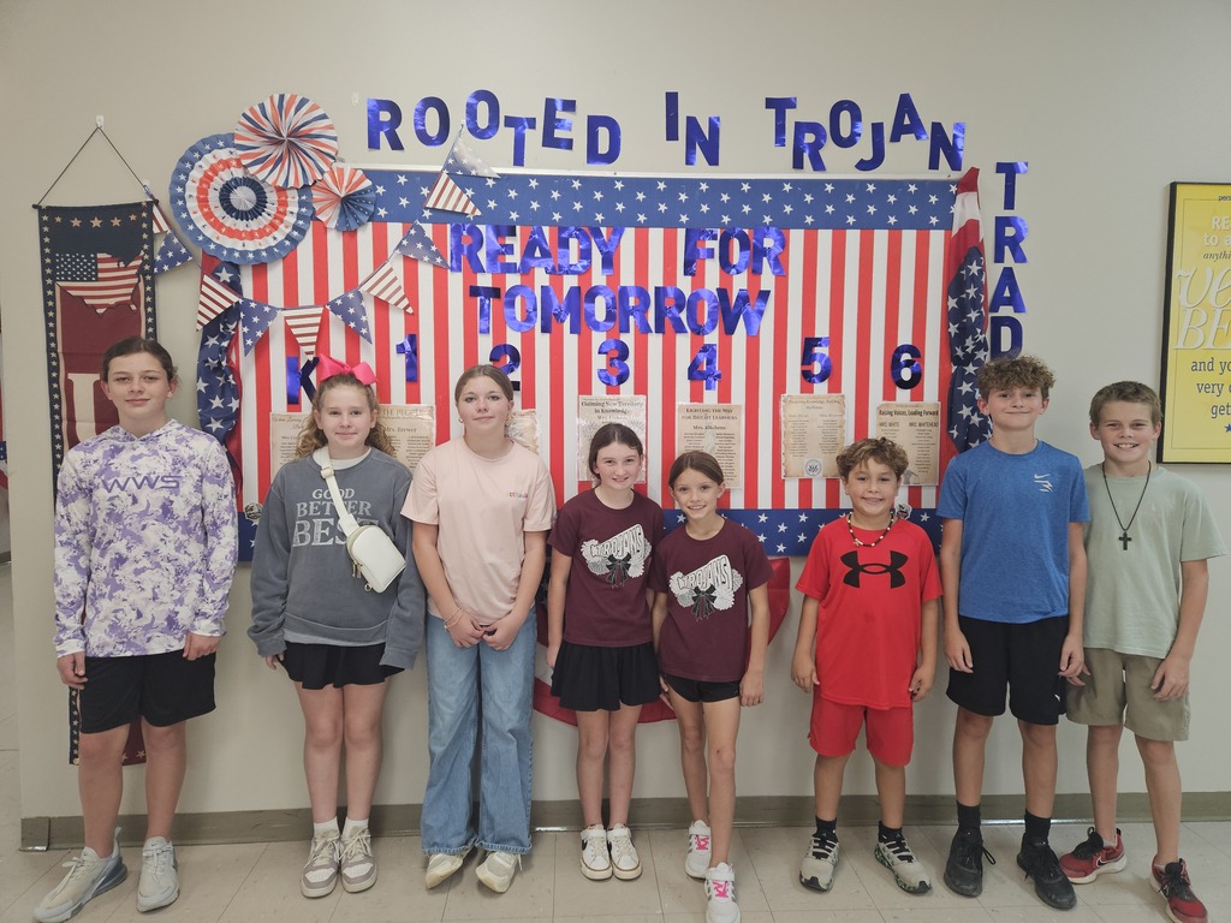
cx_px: 616
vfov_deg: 58.9
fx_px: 818
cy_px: 462
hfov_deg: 73.9
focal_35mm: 23
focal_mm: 5.4
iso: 320
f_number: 1.8
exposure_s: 1/120
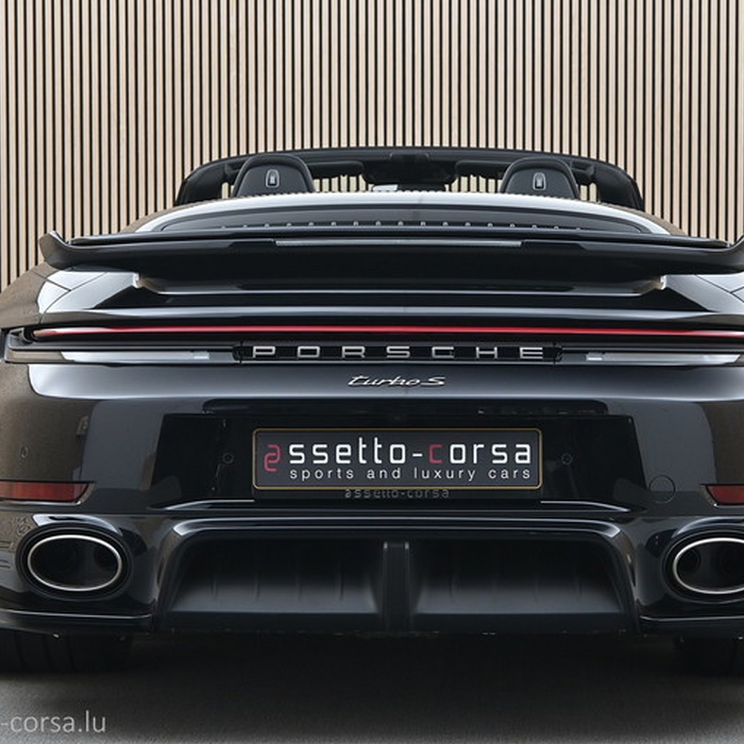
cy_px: 373
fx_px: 2334
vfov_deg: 18.1
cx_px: 403
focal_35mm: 96
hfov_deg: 18.1
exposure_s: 1/40
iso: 1250
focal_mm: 50
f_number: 6.3
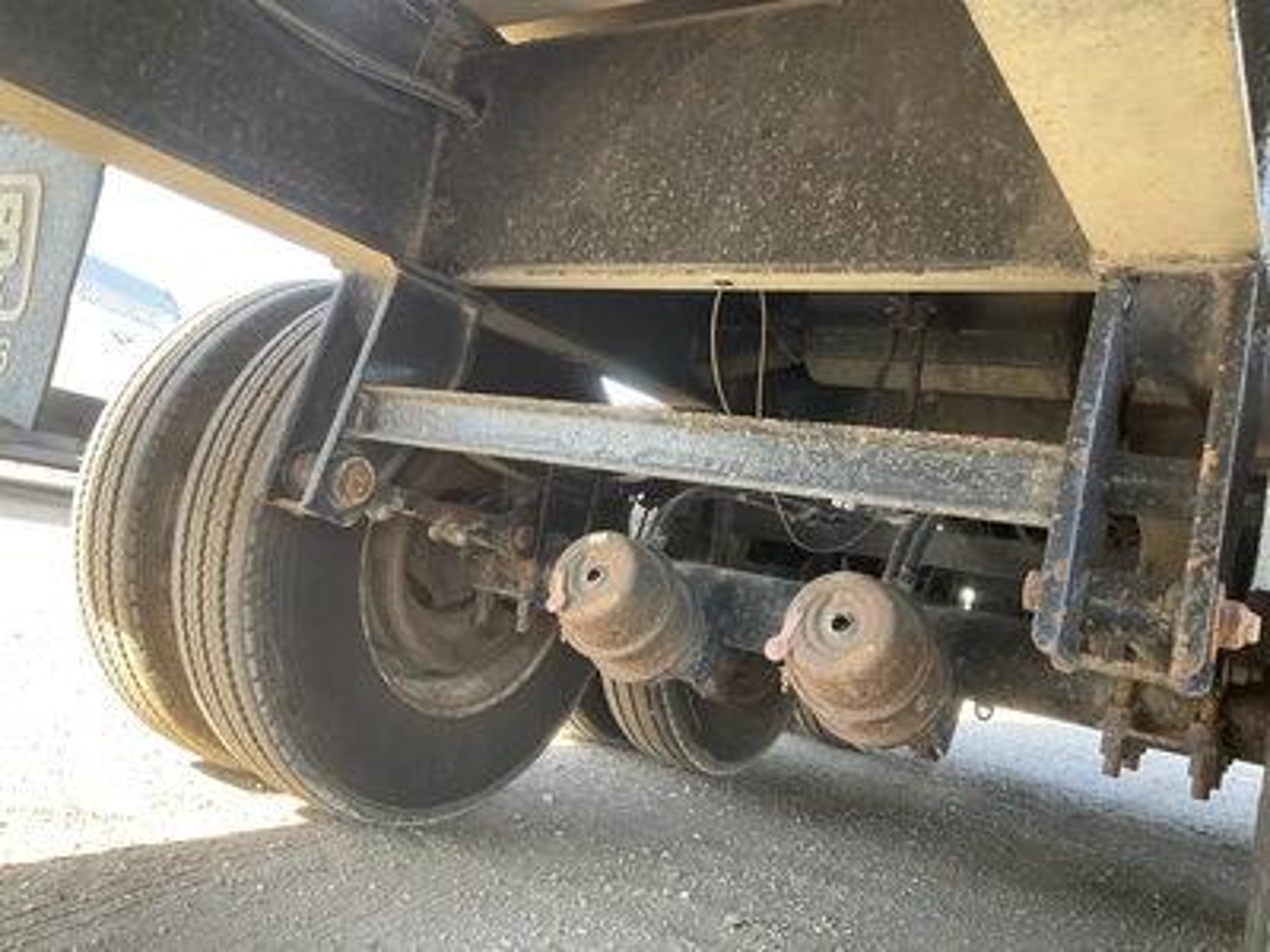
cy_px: 476
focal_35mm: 29
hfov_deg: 61.7
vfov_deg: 48.2
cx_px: 635
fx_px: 1064
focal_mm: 3
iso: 64
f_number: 1.8
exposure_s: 1/82
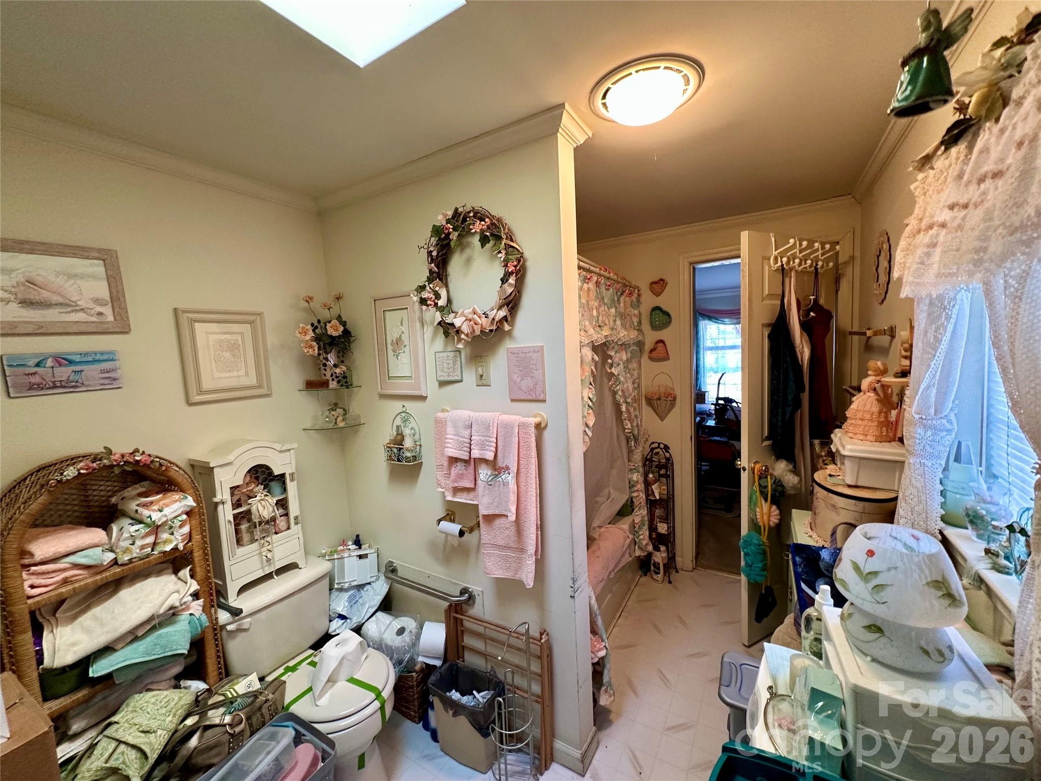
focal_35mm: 14
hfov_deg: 102.1
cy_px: 390
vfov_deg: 85.7
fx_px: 421
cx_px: 520
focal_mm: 2.22
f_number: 2.2
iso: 200
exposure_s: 1/60
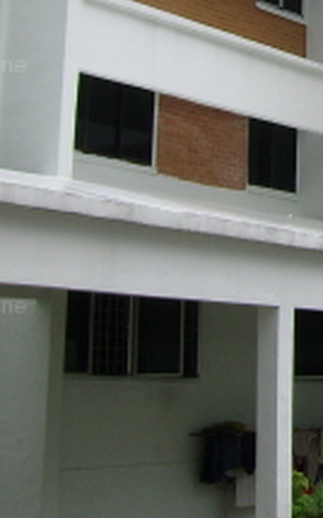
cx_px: 550
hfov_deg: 12.7
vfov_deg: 21.5
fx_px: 1341
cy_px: 67
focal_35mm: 95
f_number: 5.8
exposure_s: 1/192
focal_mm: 5.95
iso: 50
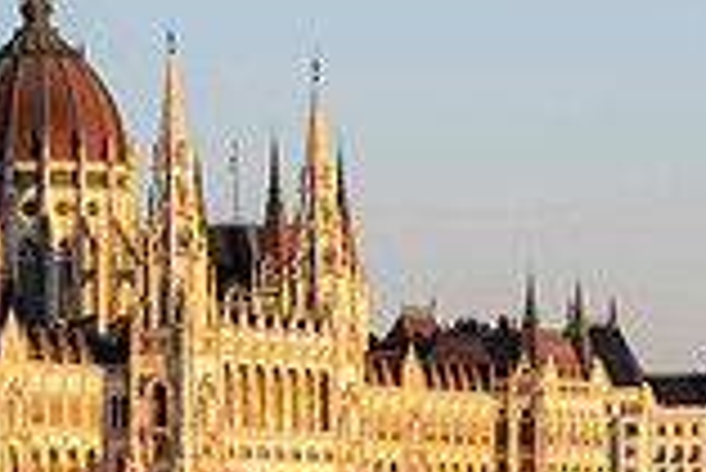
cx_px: 301
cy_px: 528
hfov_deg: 7.9
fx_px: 5084
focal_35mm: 259
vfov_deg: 5.3
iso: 64
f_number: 5
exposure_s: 1/250
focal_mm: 70
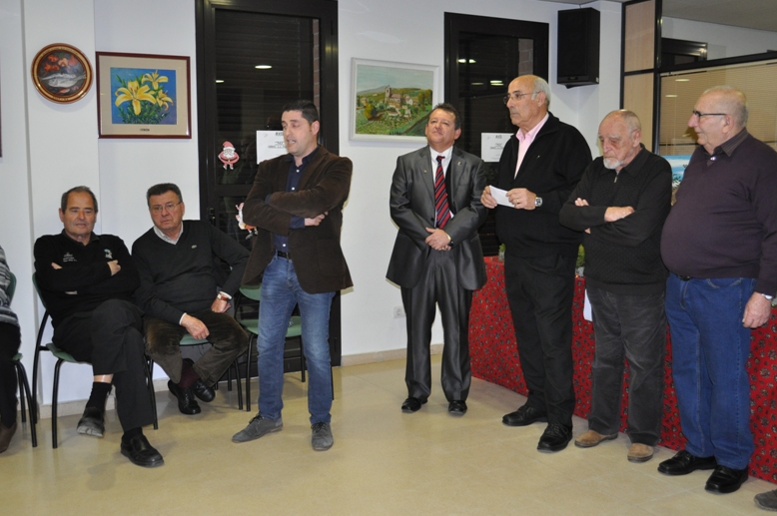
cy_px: 256
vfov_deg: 35.9
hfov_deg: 51.9
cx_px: 395
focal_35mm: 37
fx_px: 798
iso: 800
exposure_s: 1/60
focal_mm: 24
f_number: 4
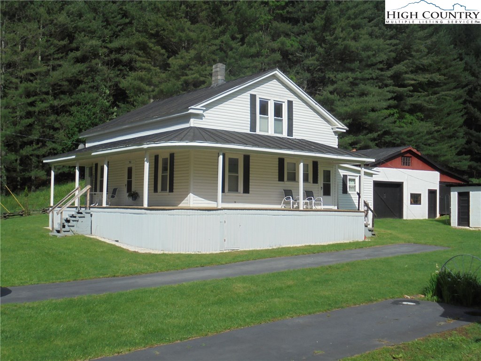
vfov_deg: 33.6
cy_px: 180
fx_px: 597
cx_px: 240
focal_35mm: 43
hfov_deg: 43.9
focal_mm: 7.8
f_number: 14.1
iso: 100
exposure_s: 1/100
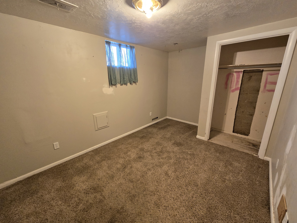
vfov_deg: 89.9
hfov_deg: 106.2
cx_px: 148
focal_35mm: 13
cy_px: 112
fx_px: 112
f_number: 2.2
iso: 500
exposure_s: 1/60
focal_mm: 2.2
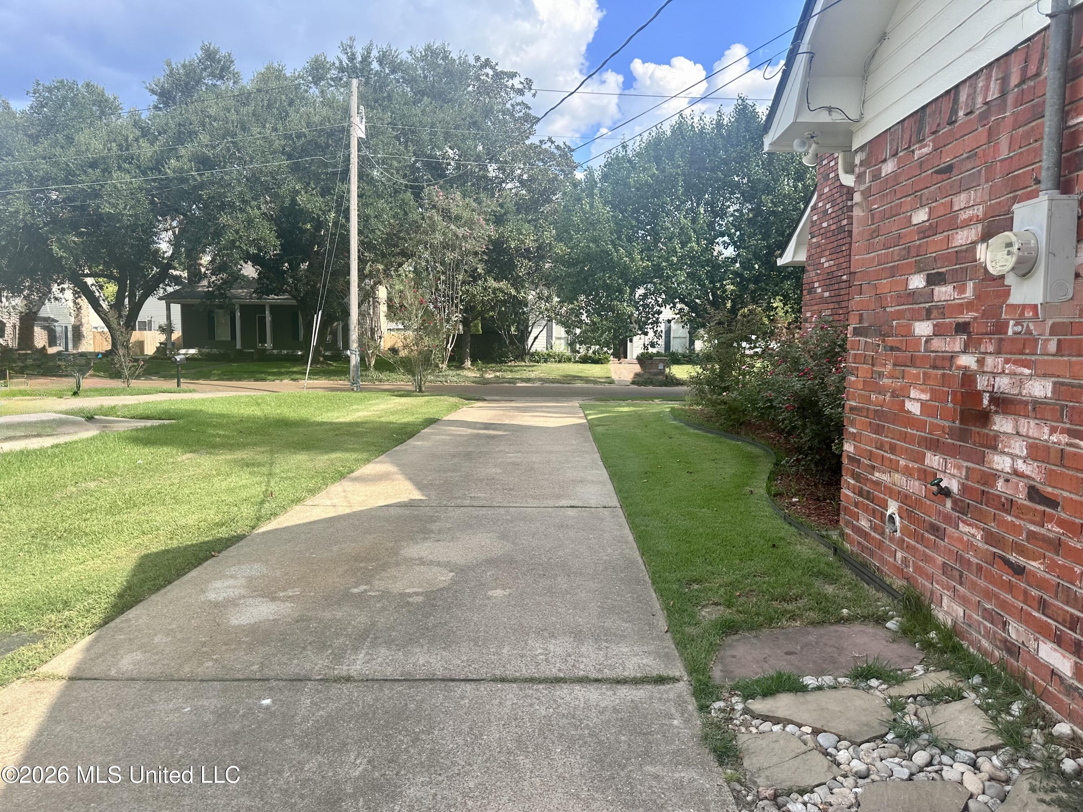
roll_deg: -0.5
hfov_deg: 71.6
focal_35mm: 24
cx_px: 542
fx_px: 751
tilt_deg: -4.5
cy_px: 406
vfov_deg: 56.8
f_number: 1.78
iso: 80
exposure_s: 1/1304
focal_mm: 6.86
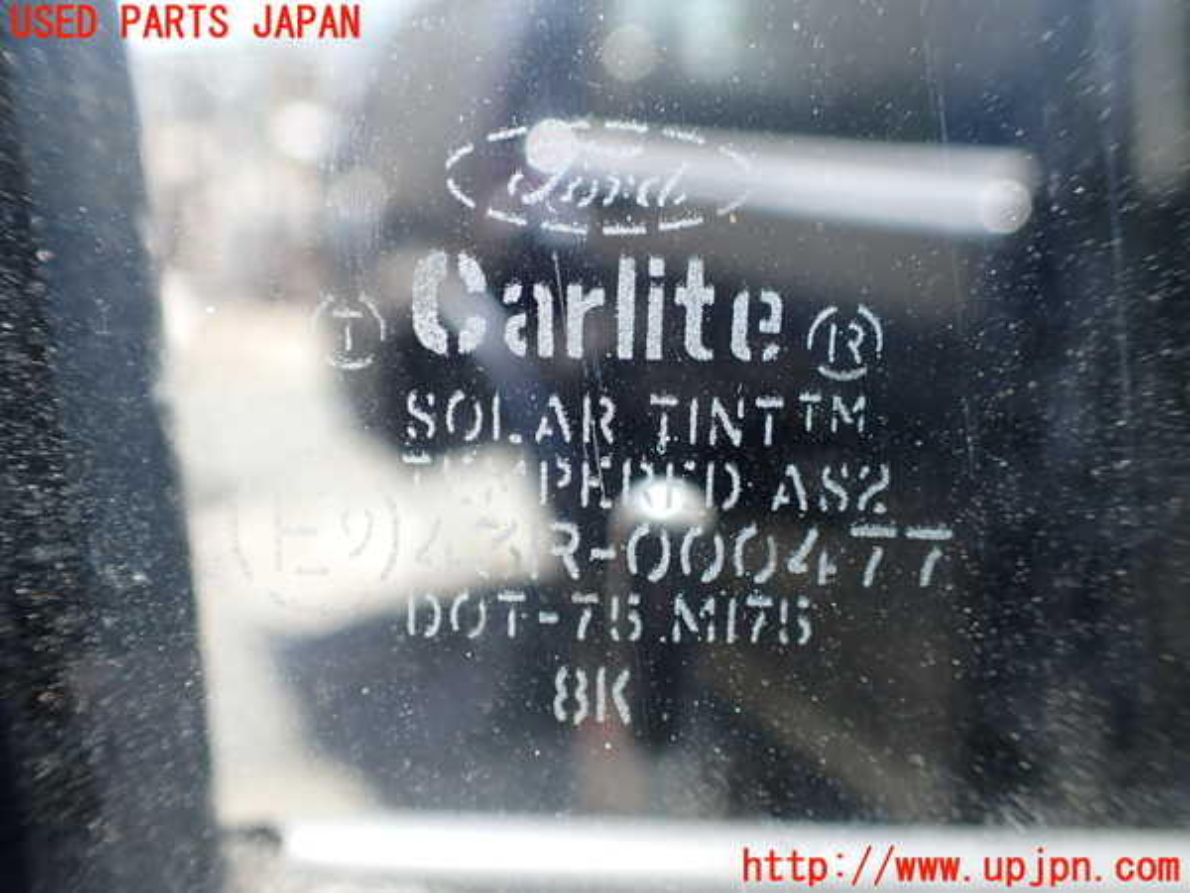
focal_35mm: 30
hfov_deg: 60.0
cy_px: 446
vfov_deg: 46.8
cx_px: 595
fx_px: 1031
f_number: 2.3
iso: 100
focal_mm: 5.4
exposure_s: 1/250
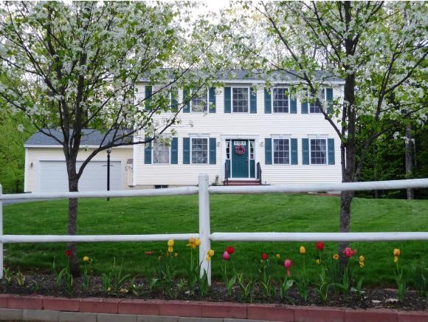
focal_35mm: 48
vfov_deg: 30.3
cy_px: 161
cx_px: 214
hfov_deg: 39.6
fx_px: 594
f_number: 4.2
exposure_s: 1/30
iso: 160
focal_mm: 8
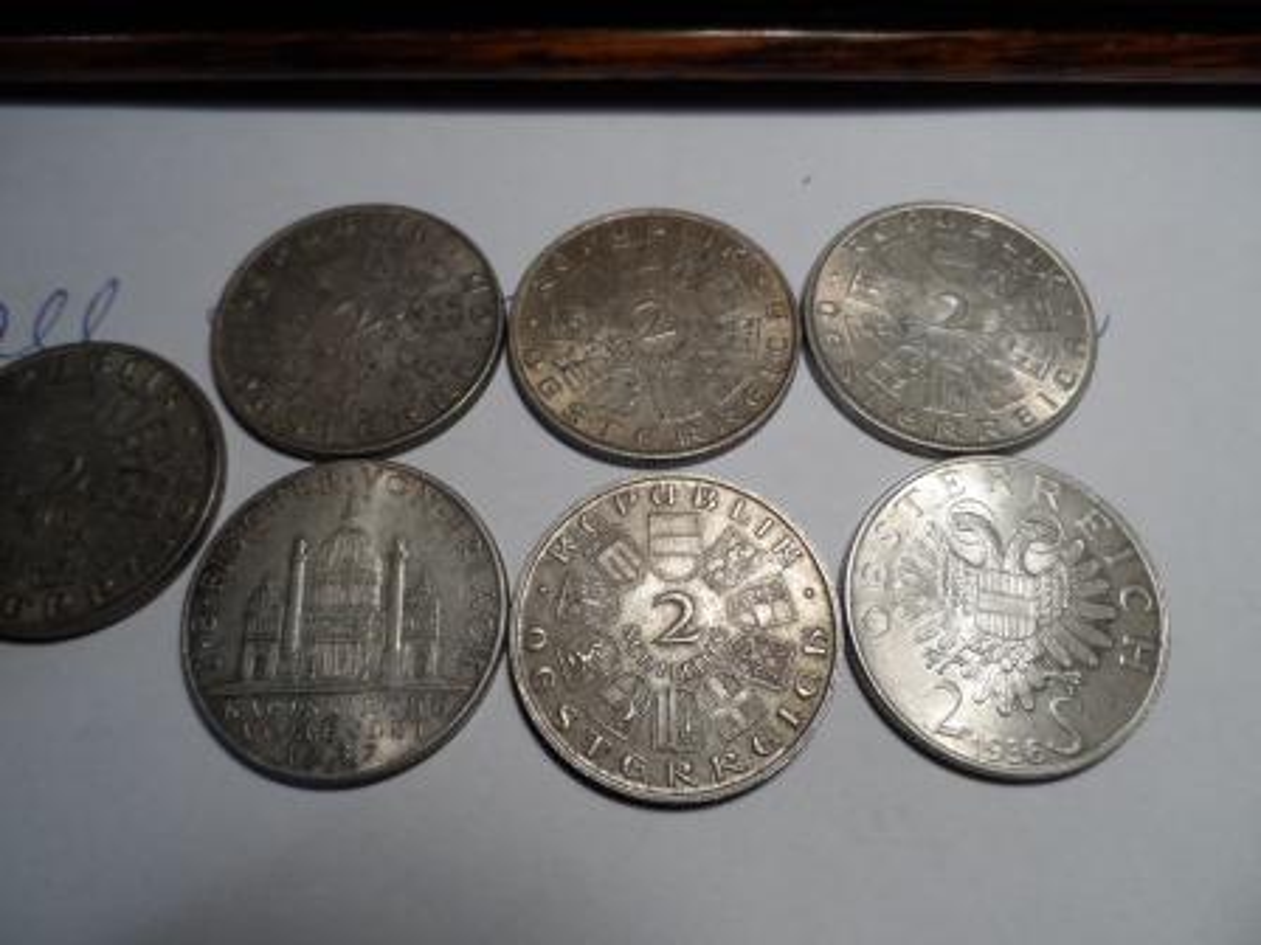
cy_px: 472
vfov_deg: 56.8
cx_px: 630
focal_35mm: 24
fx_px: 874
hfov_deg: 71.6
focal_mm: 4
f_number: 3.2
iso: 80
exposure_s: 1/90
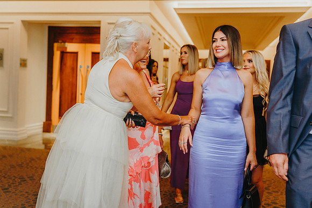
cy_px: 100
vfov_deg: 35.5
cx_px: 156
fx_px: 325
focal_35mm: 38
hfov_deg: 51.2
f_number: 2.2
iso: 640
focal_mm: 35
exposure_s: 1/200
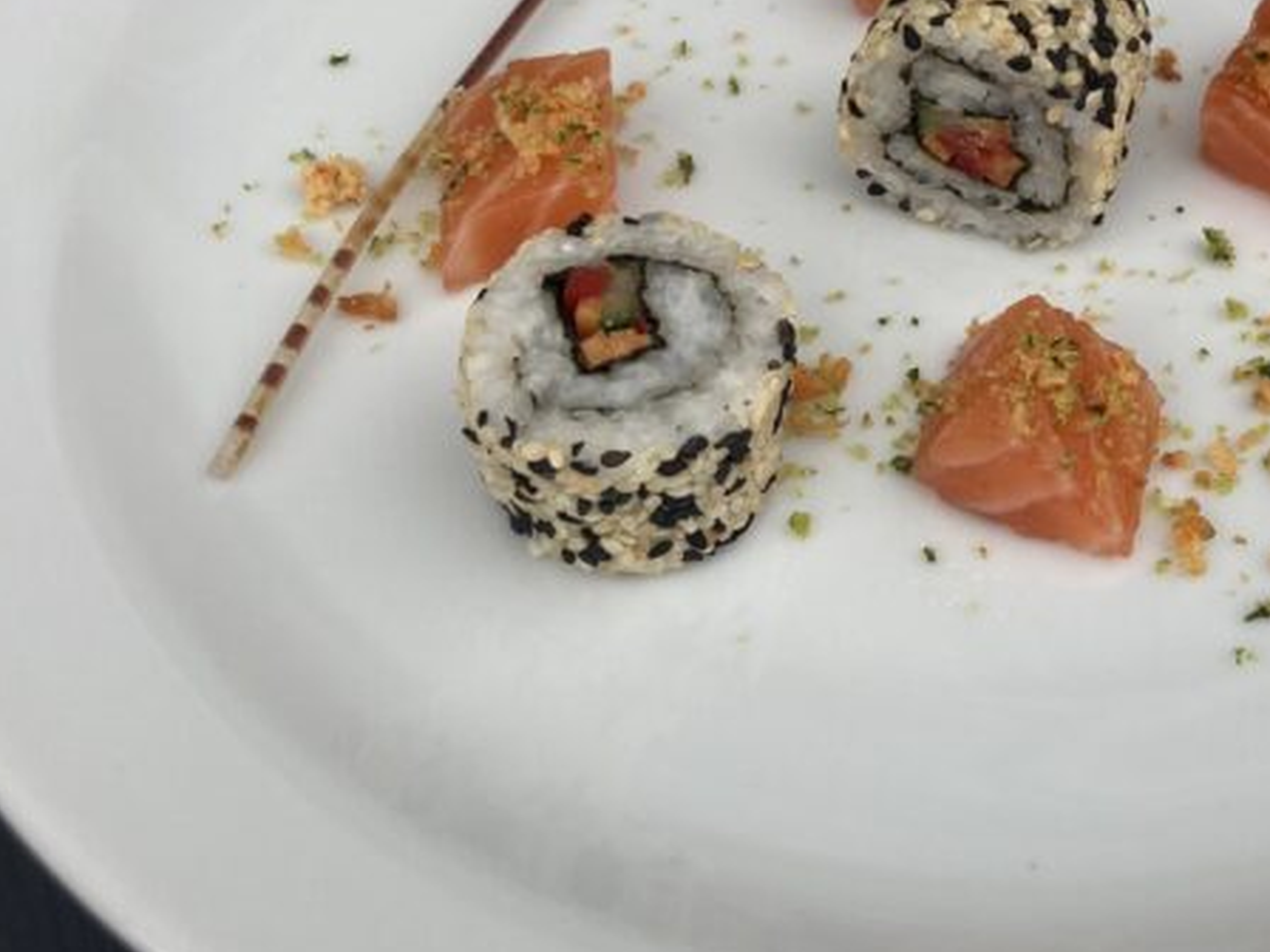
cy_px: 334
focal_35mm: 48
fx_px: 1761
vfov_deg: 30.1
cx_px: 918
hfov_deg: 38.8
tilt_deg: -49.4
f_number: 1.8
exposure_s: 1/308
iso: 20
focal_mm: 3.99
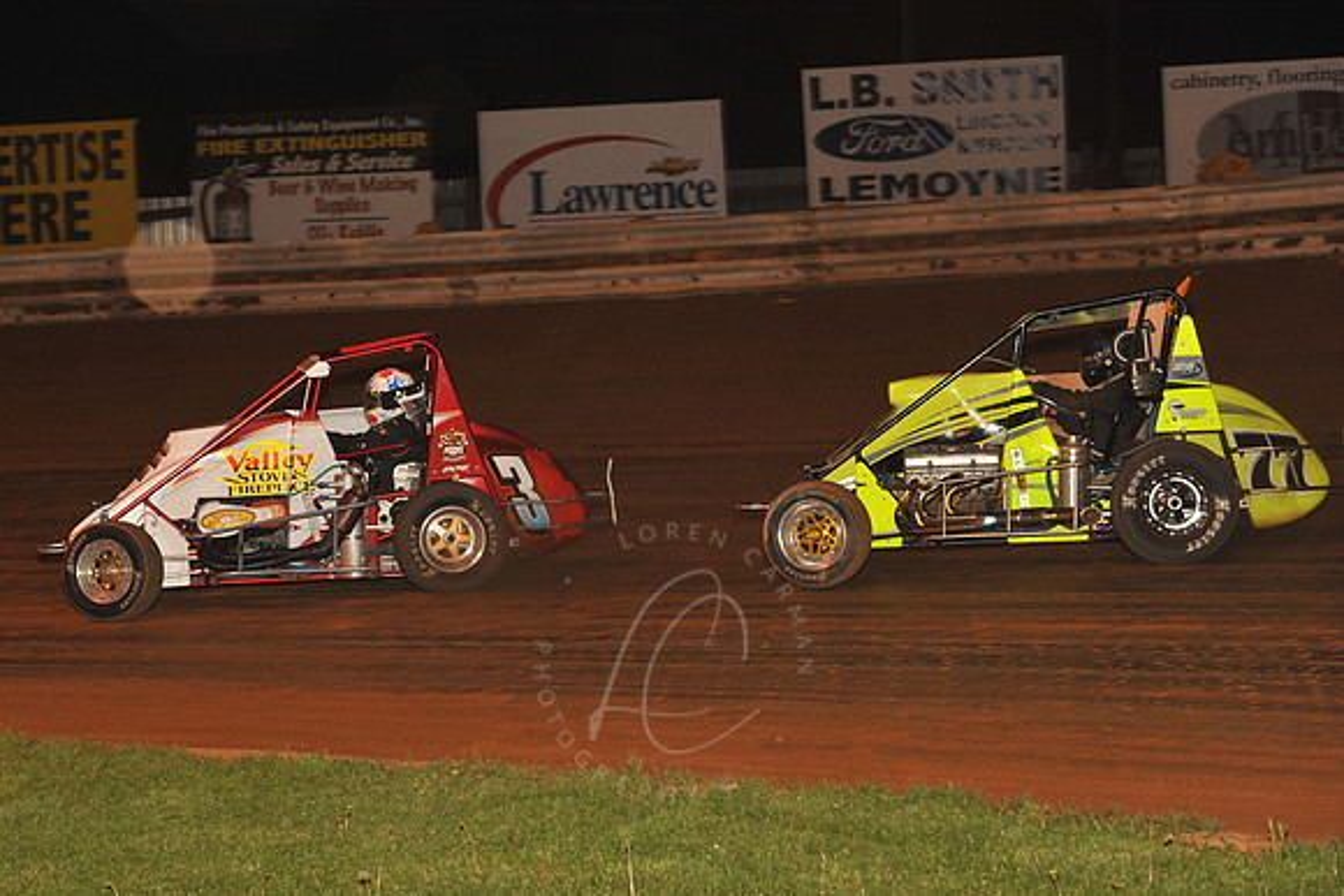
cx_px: 672
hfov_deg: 18.3
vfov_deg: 12.2
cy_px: 448
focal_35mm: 112
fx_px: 4182
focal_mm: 112
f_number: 6.3
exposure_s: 1/320
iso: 1000
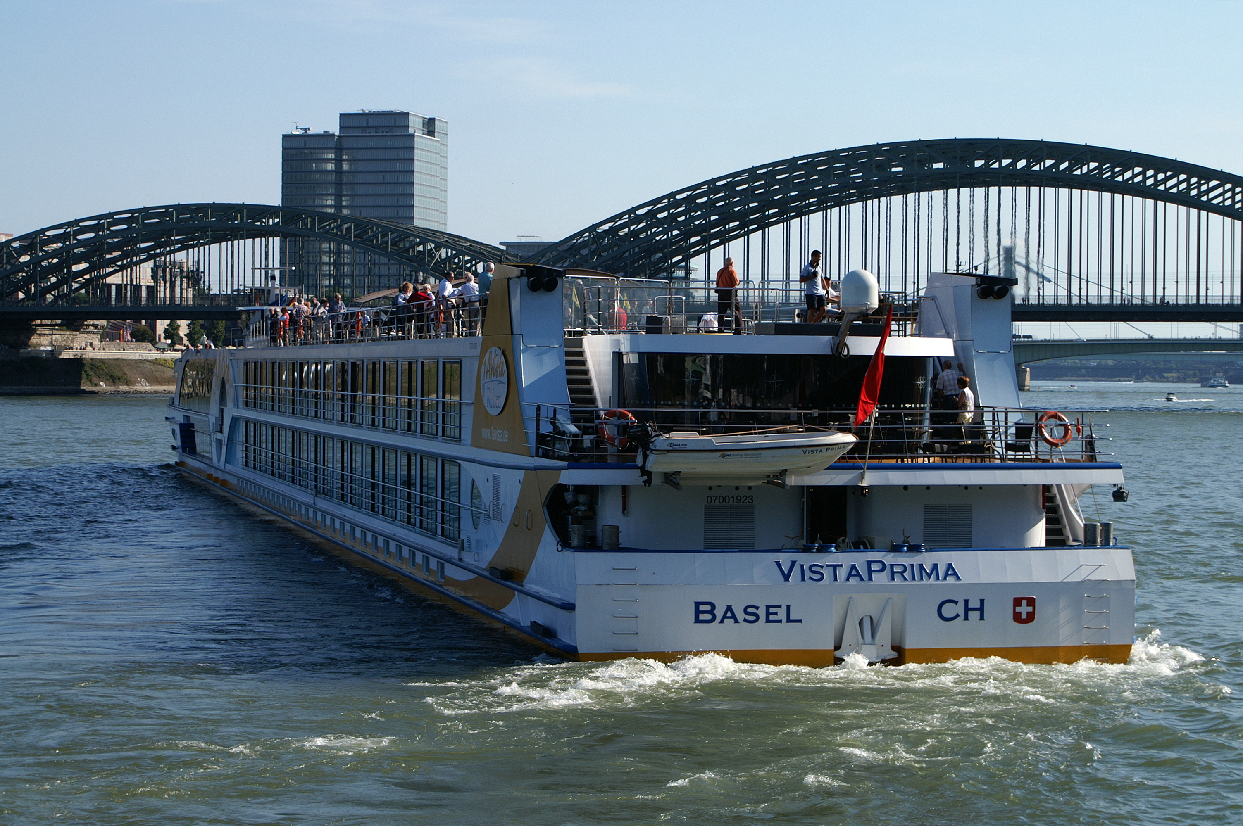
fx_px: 2587
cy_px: 413
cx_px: 622
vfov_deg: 18.1
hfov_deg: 27.0
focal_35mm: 75
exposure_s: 1/400
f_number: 9
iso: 100
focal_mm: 50
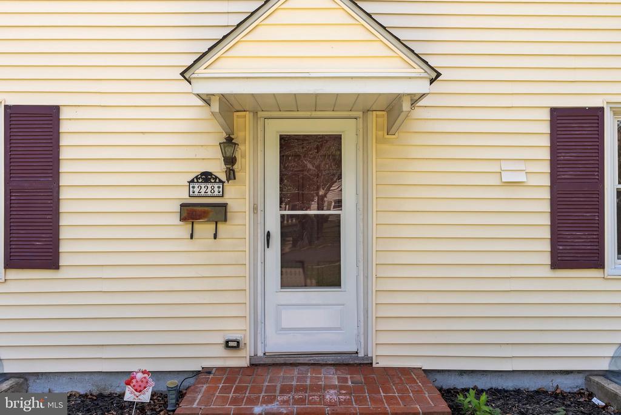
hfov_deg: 63.6
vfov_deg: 45.0
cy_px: 208
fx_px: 501
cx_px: 310
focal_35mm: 29
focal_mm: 29
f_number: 9
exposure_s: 1/200
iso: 1000
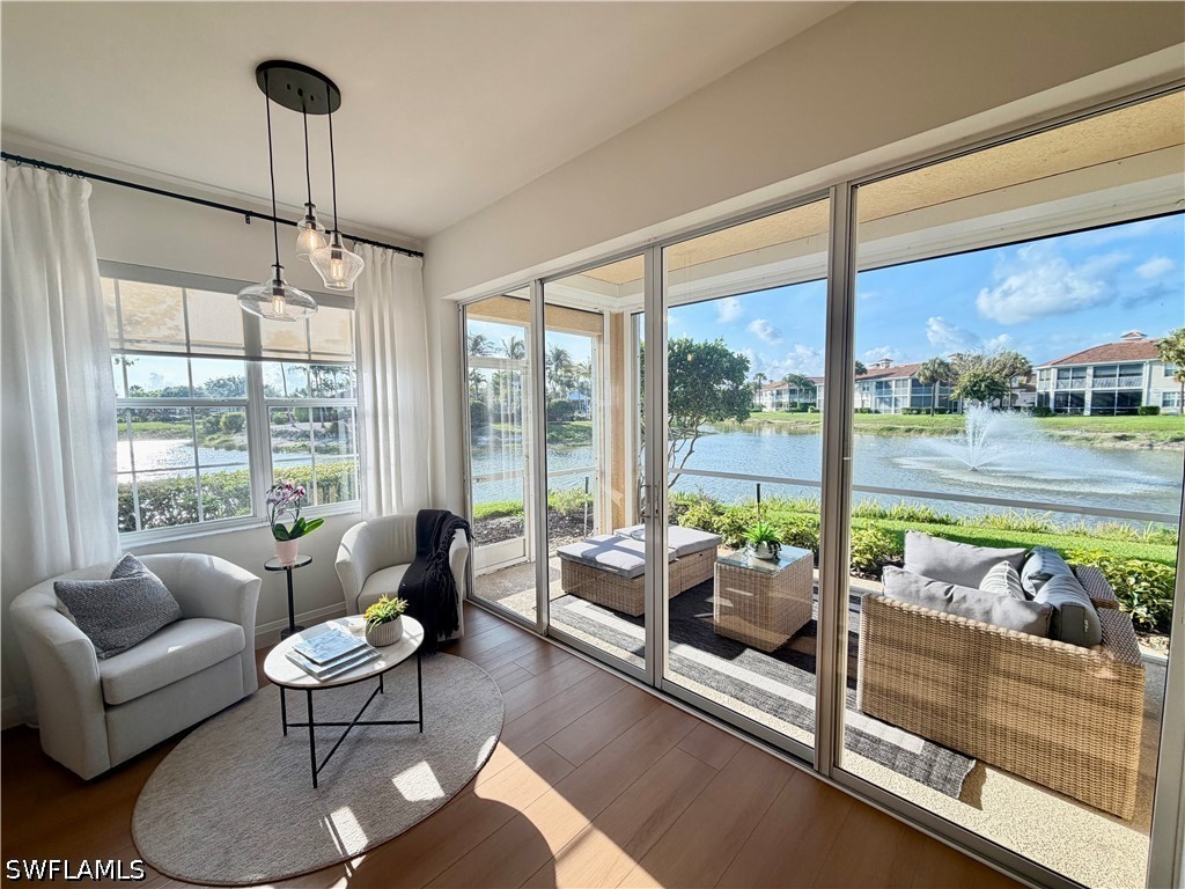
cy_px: 444
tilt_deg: -4.3
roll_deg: +1.4
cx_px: 592
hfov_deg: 102.1
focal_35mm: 14
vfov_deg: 85.7
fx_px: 479
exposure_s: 1/229
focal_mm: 2.22
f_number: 2.2
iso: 50
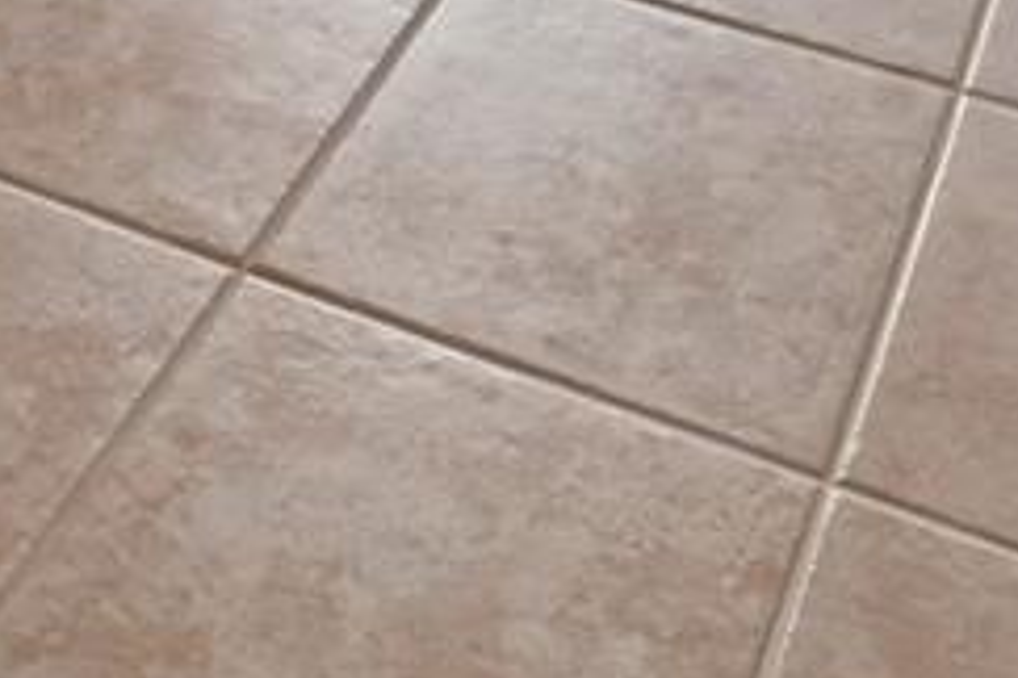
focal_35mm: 79
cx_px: 281
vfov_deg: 10.7
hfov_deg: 25.4
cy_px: -1423
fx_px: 2234
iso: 50
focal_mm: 12
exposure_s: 1/1.67
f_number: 11
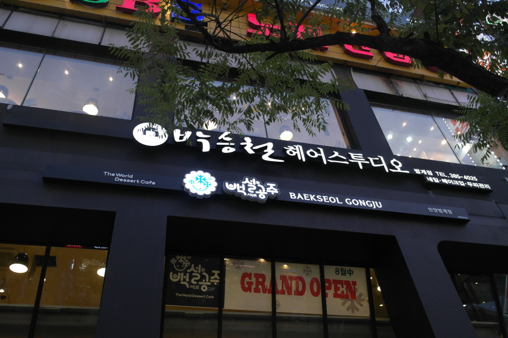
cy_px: 169
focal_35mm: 30
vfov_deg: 43.6
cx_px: 254
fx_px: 423
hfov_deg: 61.9
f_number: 3.5
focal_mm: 20
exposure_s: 1/80
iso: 400
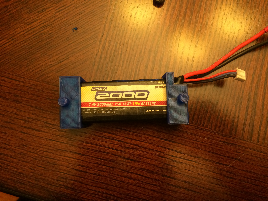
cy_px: 100
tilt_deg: -87.7
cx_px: 134
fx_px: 225
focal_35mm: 29
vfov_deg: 48.2
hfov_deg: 61.7
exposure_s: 1/24
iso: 320
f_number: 2.2
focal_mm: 4.15
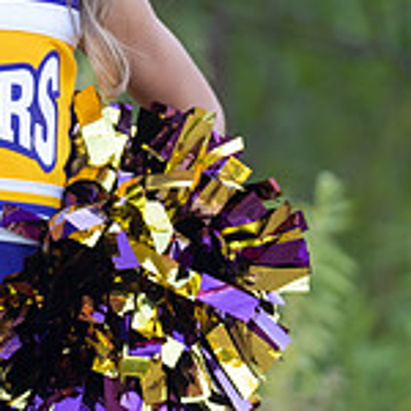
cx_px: -33
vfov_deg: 3.7
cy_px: 33
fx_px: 6354
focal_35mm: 473
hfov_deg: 3.7
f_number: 2.8
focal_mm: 130
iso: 320
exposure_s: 1/320
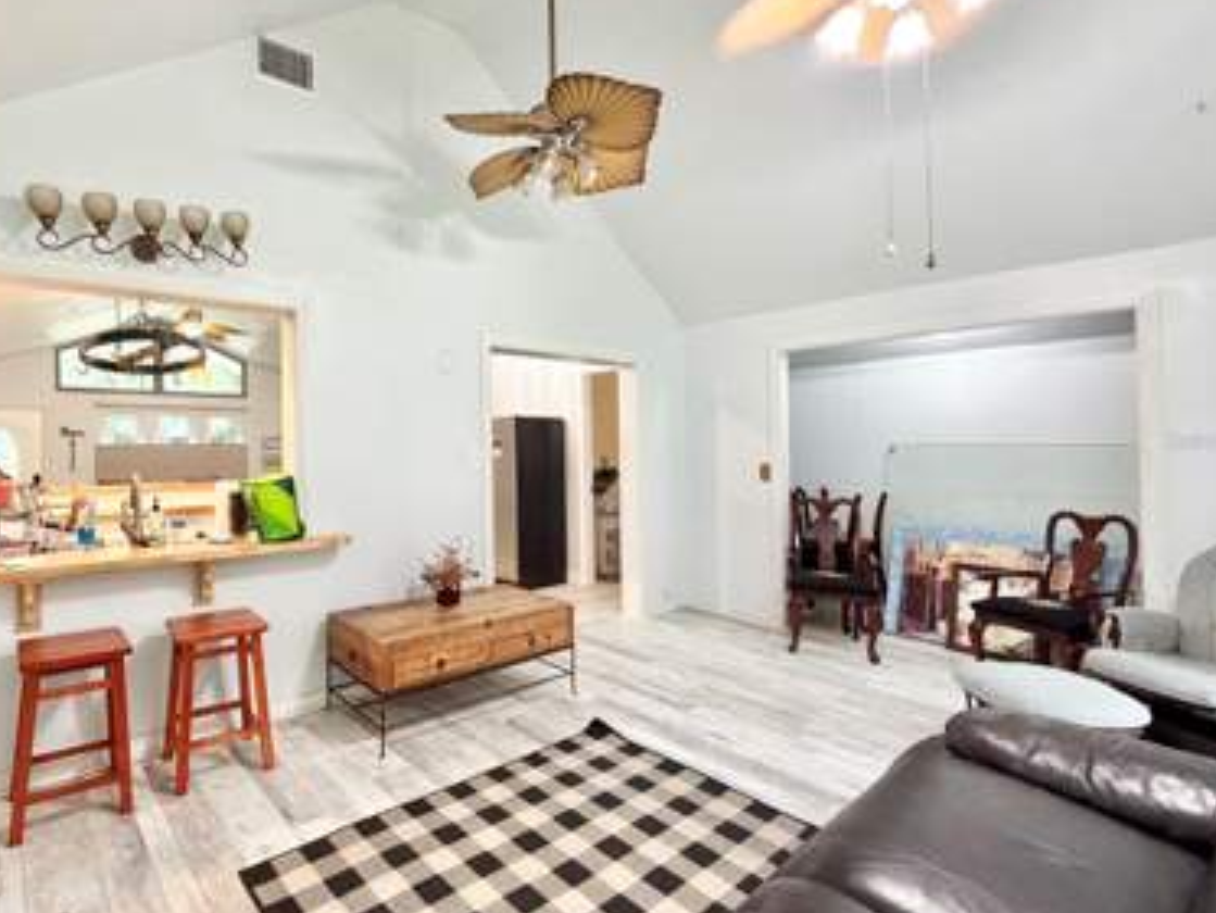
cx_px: 476
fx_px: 633
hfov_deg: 86.4
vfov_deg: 71.6
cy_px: 440
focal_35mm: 18
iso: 400
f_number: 2.2
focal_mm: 2.22
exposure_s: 1/60
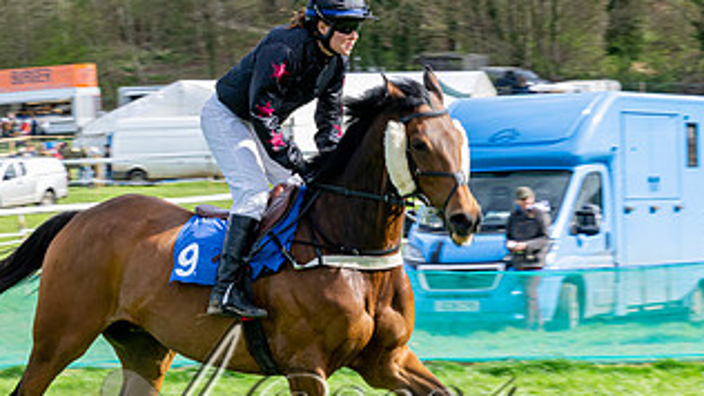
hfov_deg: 13.7
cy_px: 262
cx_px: 187
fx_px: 2932
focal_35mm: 157
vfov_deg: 7.7
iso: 200
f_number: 11
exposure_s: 1/200
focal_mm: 70
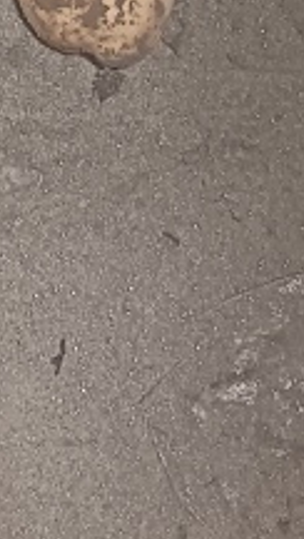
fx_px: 1843
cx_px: -110
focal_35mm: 129
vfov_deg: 15.2
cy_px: -313
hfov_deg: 9.2
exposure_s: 1/25
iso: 3450
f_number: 1.75
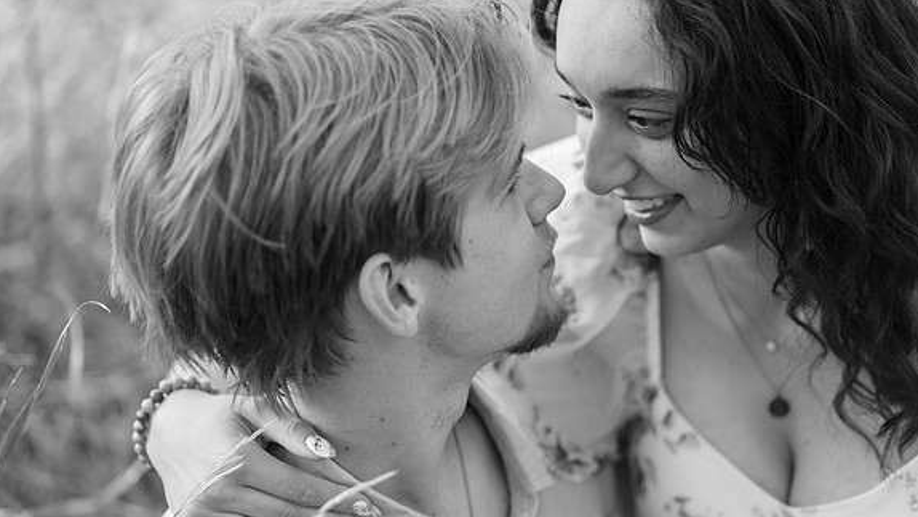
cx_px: 459
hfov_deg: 23.7
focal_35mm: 90
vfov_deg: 13.4
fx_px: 2191
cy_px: 265
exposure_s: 1/160
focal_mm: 85
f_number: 2.5
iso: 800
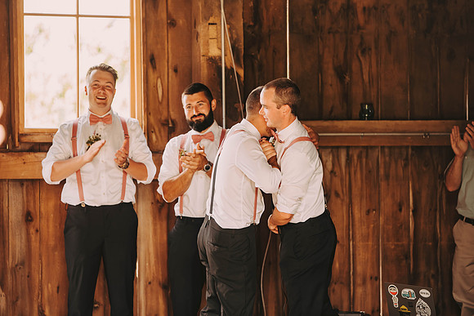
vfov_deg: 8.6
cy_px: 158
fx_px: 2107
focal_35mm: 160
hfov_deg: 12.8
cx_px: 237
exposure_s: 1/160
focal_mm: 160
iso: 320
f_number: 2.8
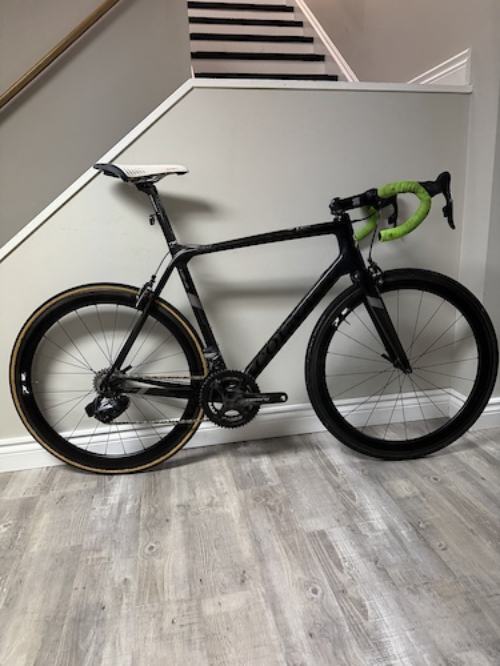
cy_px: 333
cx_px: 250
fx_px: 462
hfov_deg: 56.8
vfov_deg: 71.6
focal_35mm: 24
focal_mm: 6.76
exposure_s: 1/60
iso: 250
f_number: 1.78
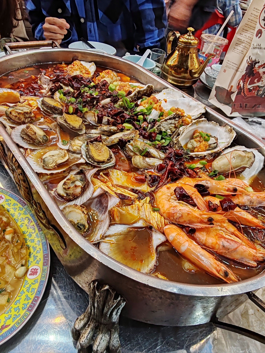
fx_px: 255
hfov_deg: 54.9
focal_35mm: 25
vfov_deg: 69.4
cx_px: 132
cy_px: 176
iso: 50
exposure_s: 1/50
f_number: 2.2
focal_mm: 1.96
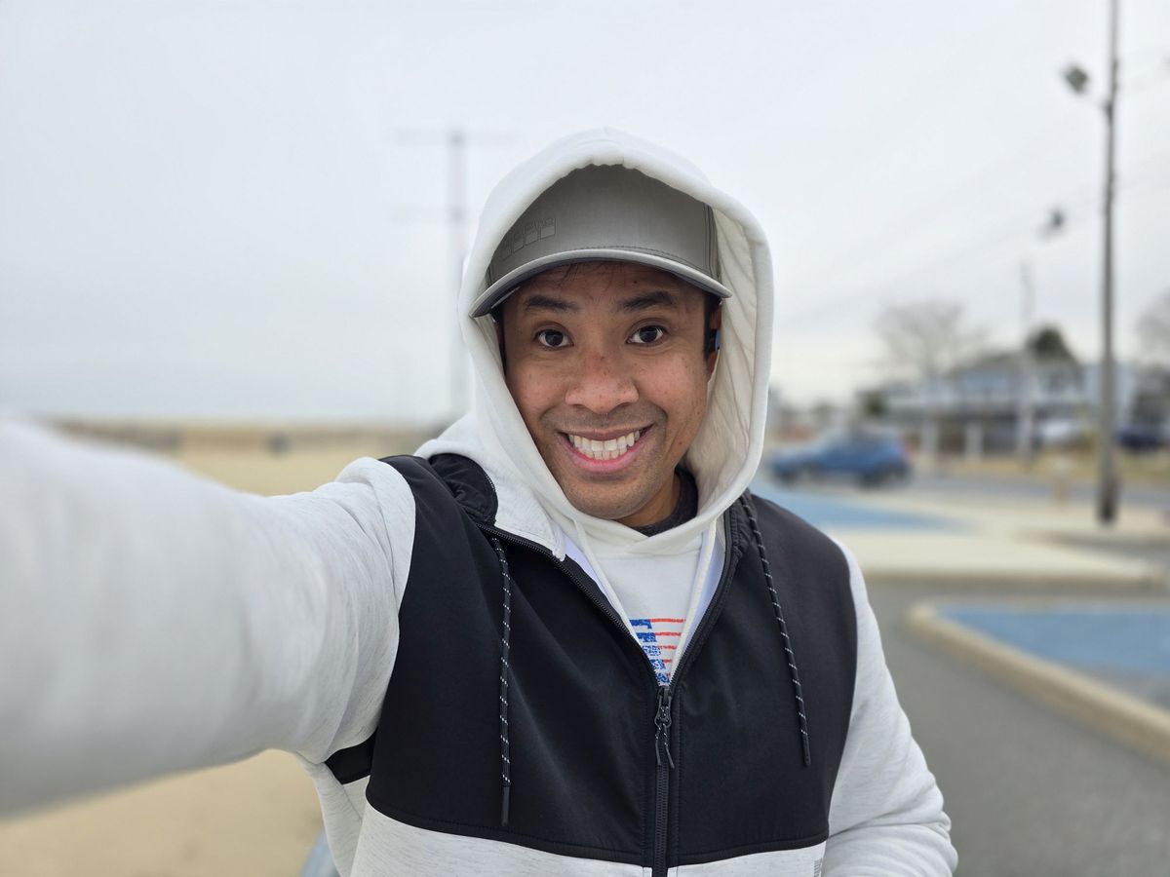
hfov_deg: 73.9
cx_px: 585
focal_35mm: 23
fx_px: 777
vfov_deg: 58.9
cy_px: 438
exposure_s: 1/338
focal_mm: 6.3
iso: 12
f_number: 1.7
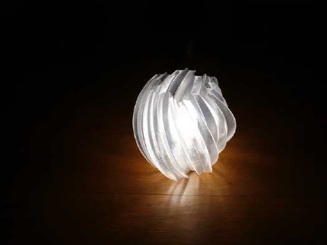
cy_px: 123
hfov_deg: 55.2
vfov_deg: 42.9
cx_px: 181
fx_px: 312
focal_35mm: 33
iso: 200
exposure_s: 1/60
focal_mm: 20
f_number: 7.1
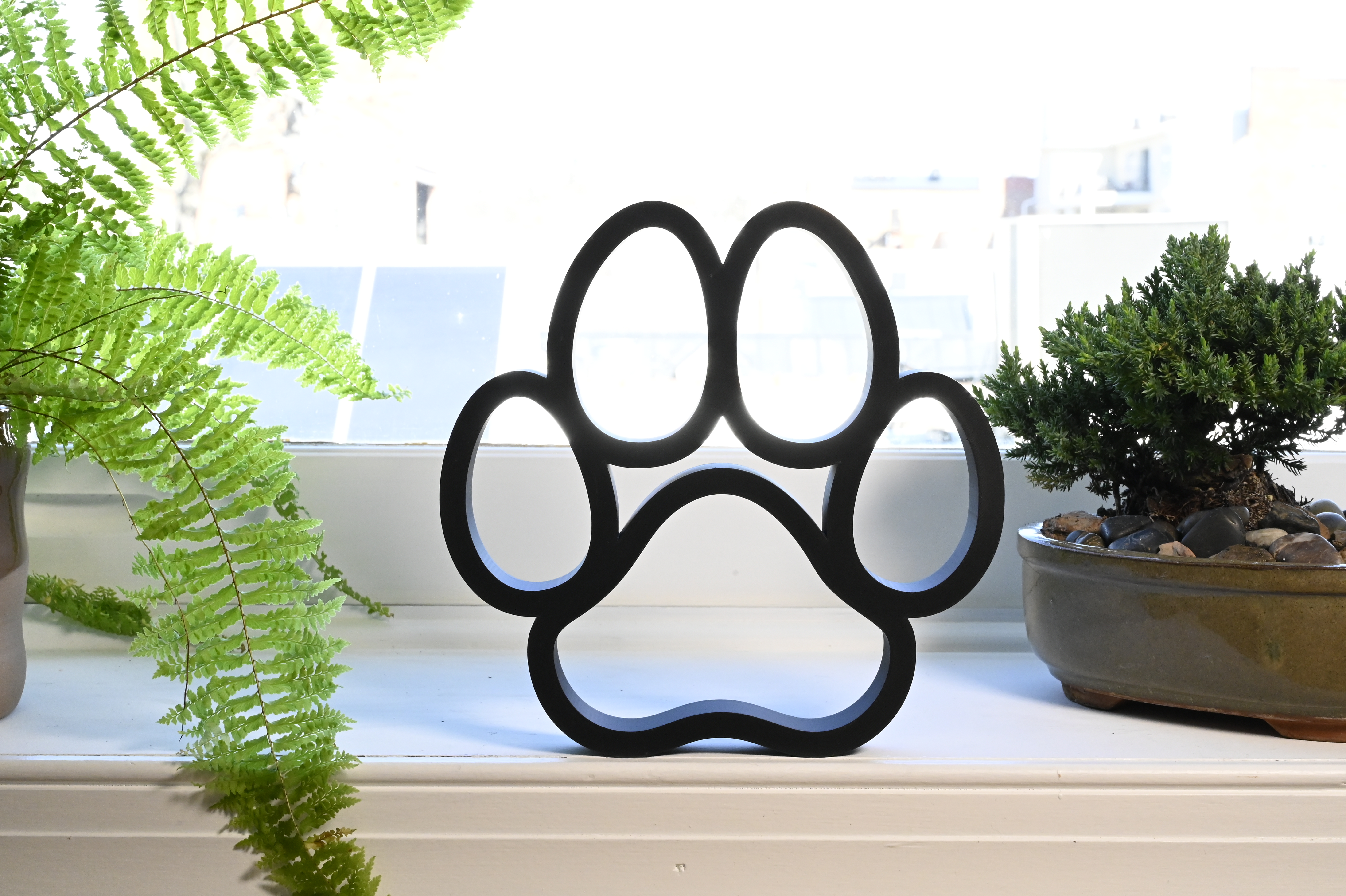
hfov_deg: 35.1
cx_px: 682
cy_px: 438
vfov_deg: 23.7
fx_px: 2130
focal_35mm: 57
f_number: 18
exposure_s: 1/125
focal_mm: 54
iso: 4000
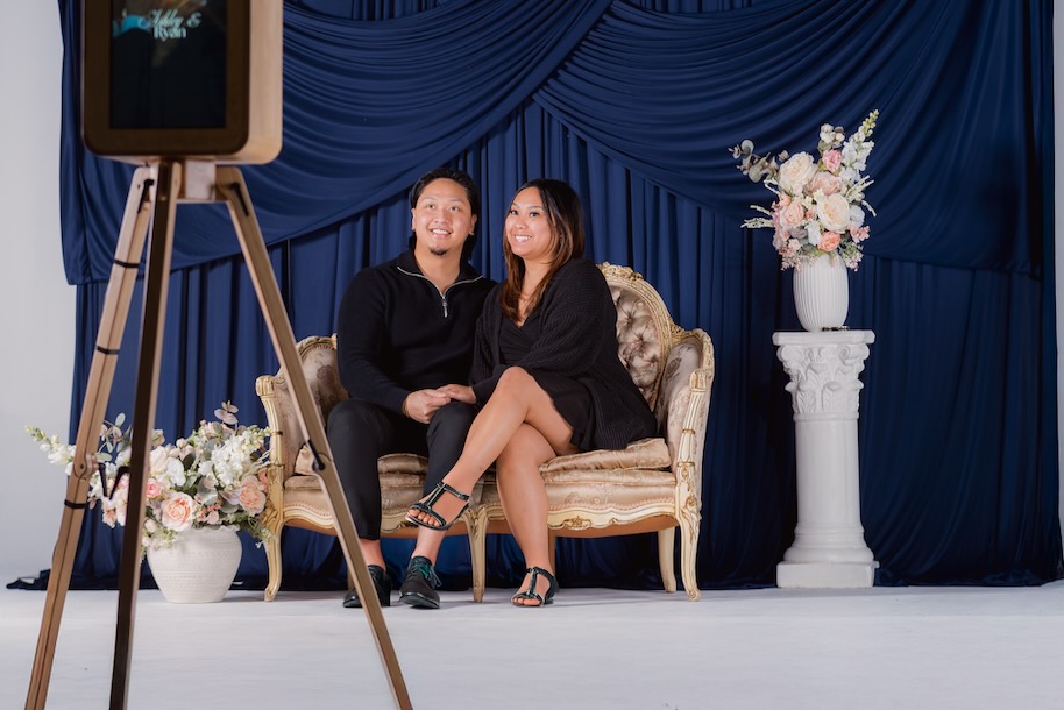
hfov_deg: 17.2
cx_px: 437
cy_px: 255
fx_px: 3518
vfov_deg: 11.5
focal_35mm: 119
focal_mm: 85
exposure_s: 1/160
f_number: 2.5
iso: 200
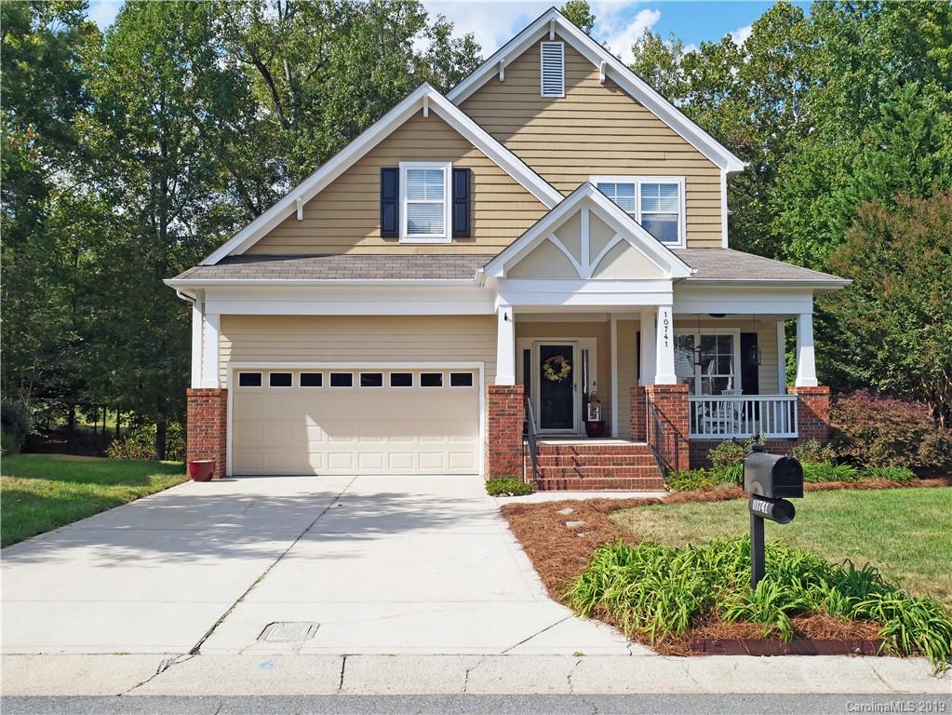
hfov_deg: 53.9
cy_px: 358
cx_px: 476
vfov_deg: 41.8
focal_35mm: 34
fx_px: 935
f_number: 9
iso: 200
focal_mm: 17
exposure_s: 1/400
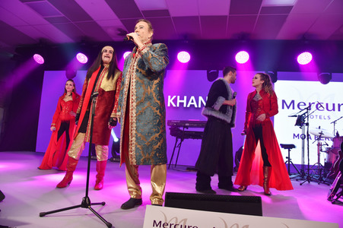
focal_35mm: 24
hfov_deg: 73.8
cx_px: 172
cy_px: 114
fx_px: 228
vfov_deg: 53.1
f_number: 5.6
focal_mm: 24
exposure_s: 1/125
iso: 1250
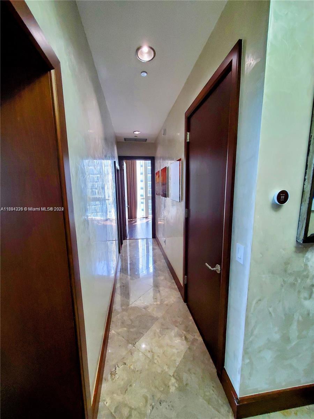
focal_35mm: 13
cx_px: 157
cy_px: 210
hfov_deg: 89.9
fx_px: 157
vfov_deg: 106.2
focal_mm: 1.8
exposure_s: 1/60
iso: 250
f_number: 2.2
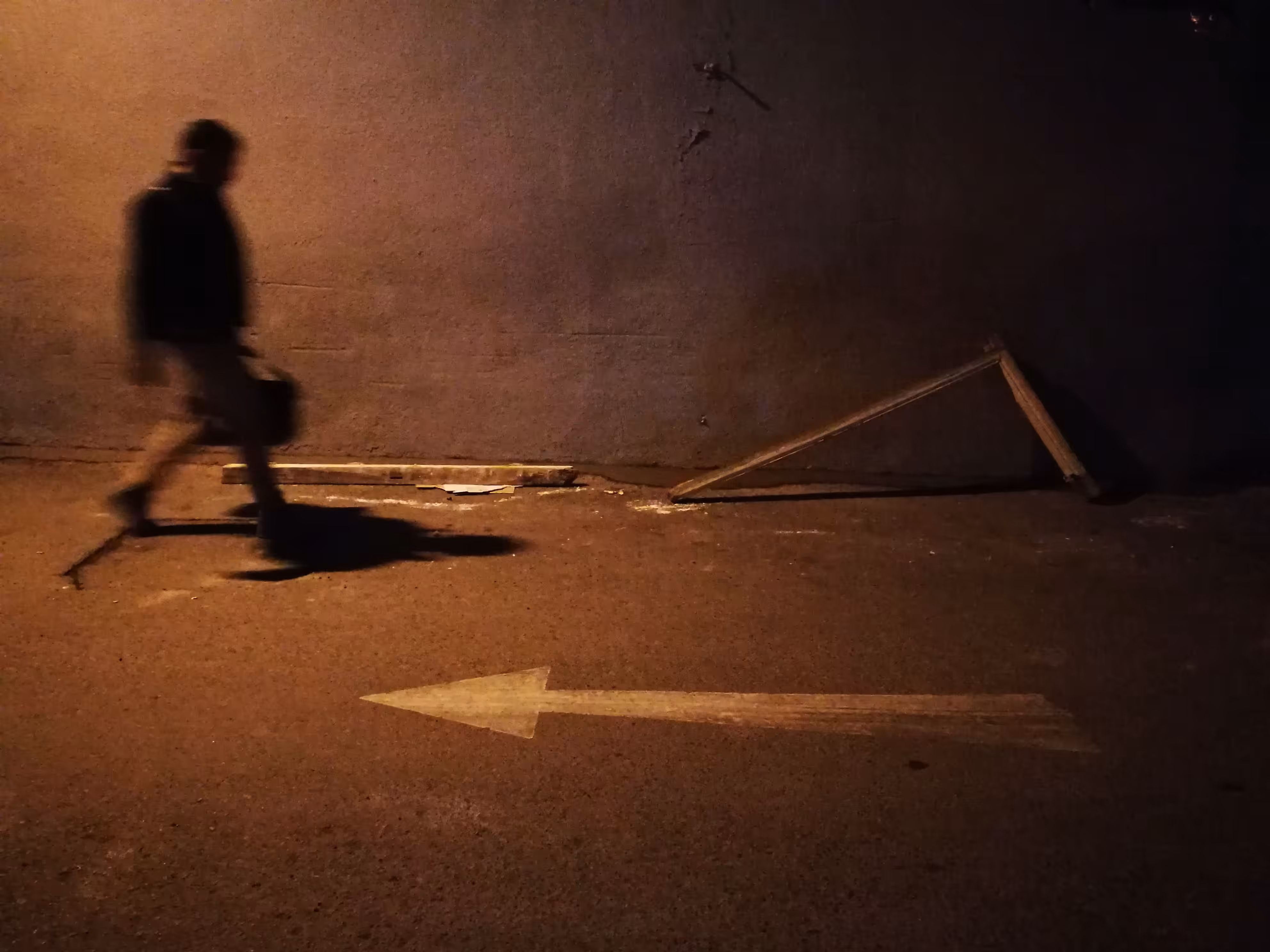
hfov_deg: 65.3
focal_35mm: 27
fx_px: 991
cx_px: 635
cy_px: 476
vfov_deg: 51.4
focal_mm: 4.5
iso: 3200
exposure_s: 1/16.7
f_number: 2.2
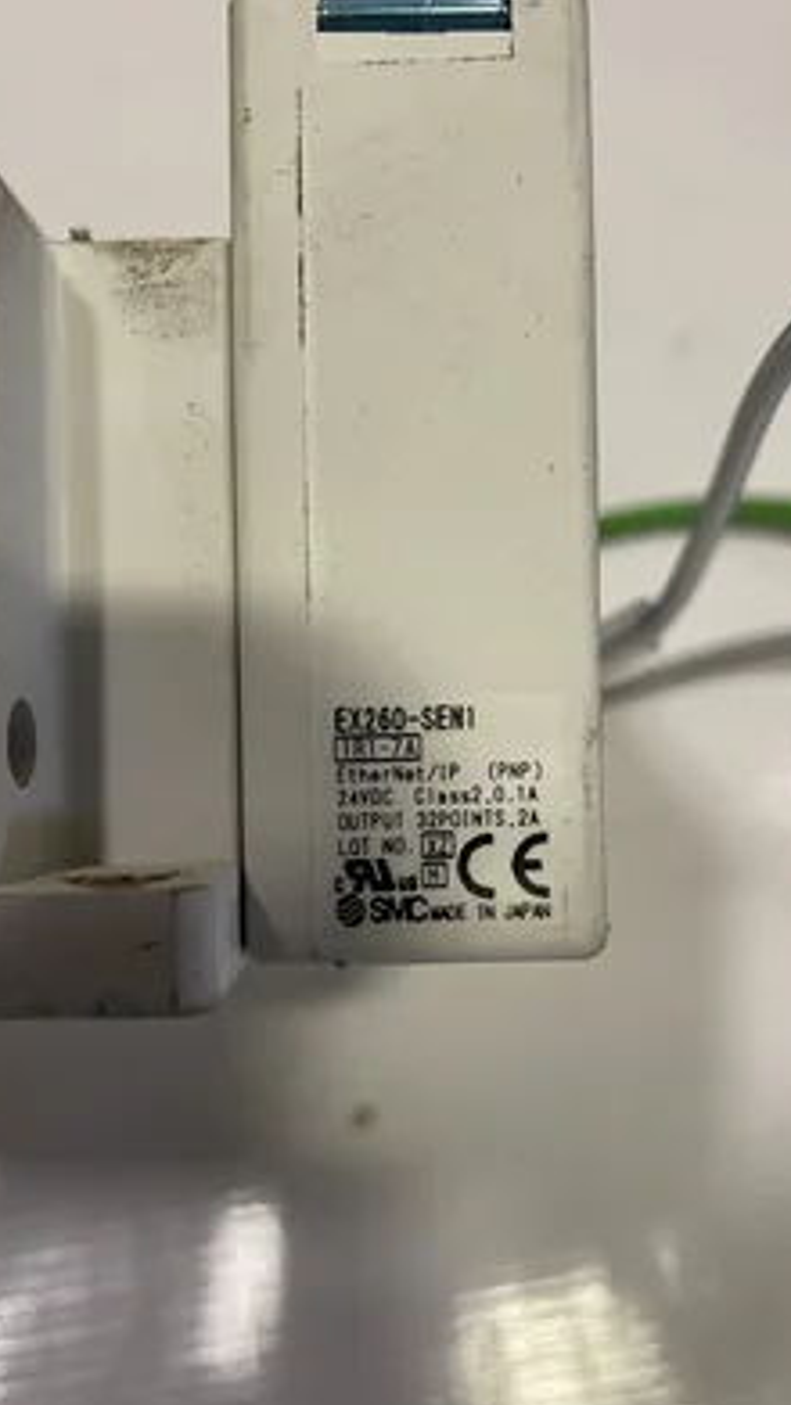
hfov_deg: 40.2
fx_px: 1081
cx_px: 403
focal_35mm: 29
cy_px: 711
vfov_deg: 66.1
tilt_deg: -65.3
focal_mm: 4.2
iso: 125
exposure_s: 1/60
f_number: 1.6
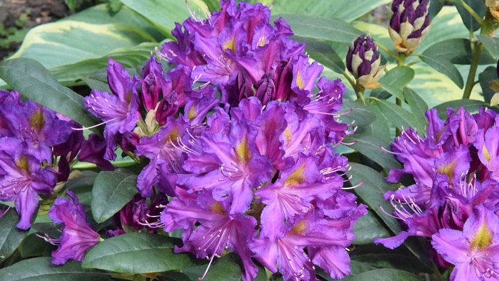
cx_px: 250
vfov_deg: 9.6
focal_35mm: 126
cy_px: 144
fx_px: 1667
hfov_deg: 17.0
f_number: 16
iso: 12800
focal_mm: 80
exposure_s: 1/1250
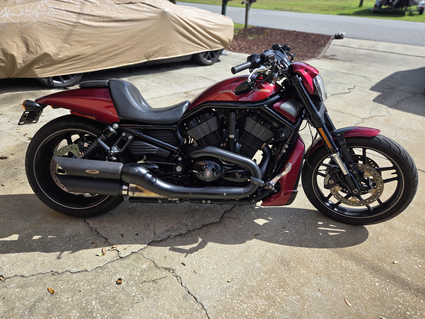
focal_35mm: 23
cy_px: 160
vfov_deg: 58.9
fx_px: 282
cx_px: 212
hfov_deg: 73.9
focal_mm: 5.4
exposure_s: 1/1038
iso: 25
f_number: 1.8
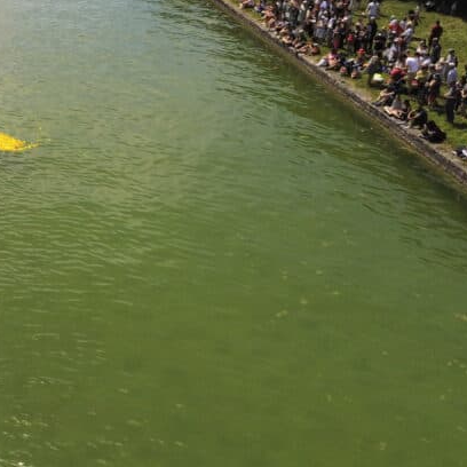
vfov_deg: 32.8
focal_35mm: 51
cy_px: 120
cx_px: 23
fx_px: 778
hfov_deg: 31.4
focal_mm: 4
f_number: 2.4
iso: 136
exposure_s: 1/1923
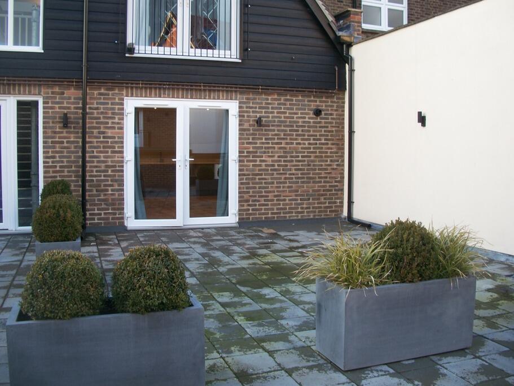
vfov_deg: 40.7
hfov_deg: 52.6
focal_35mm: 35
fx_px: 520
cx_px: 257
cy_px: 193
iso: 80
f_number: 3.1
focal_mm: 6.3
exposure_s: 1/30
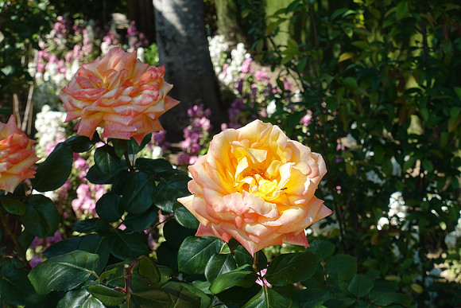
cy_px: 154
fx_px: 653
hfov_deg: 38.9
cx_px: 230
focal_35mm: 51
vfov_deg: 26.5
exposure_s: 1/200
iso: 125
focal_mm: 18.7
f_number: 5.6
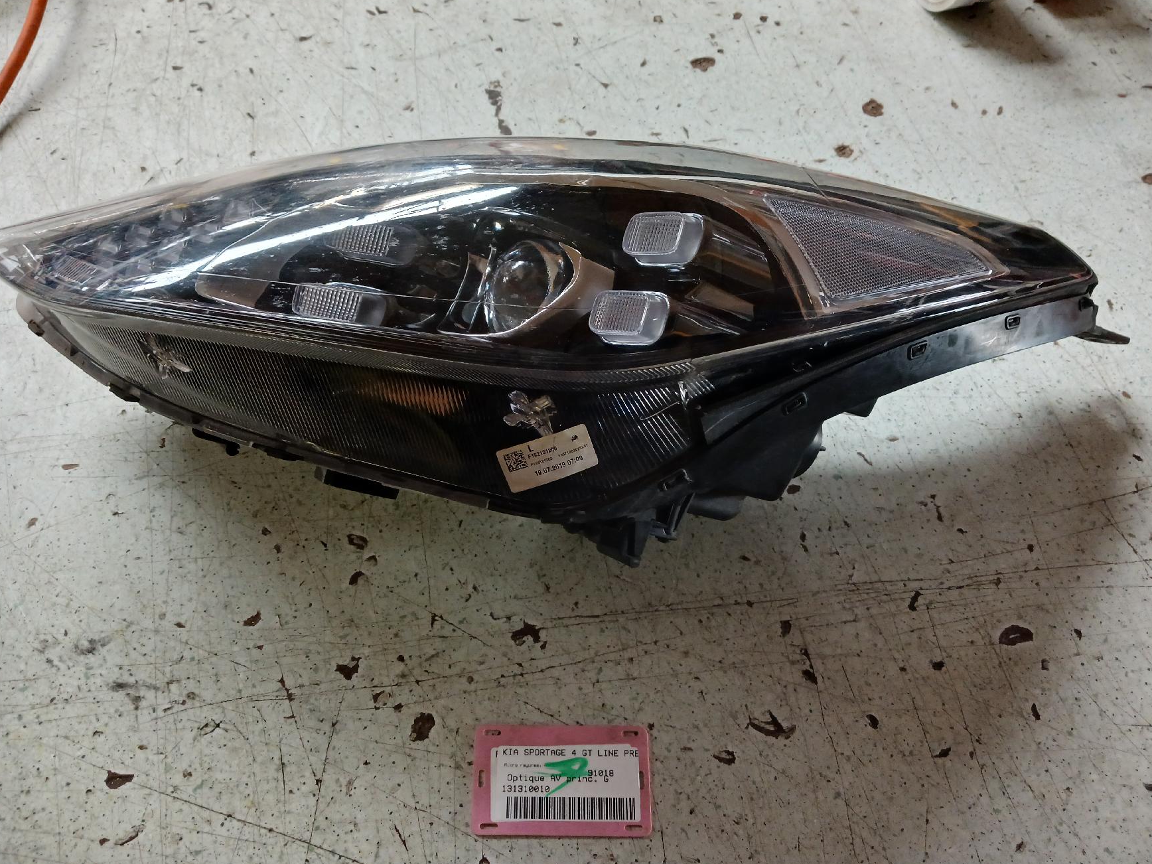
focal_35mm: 28
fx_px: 932
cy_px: 429
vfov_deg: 49.7
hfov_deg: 63.4
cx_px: 578
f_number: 1.8
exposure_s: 1/25.1
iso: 250
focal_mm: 3.98
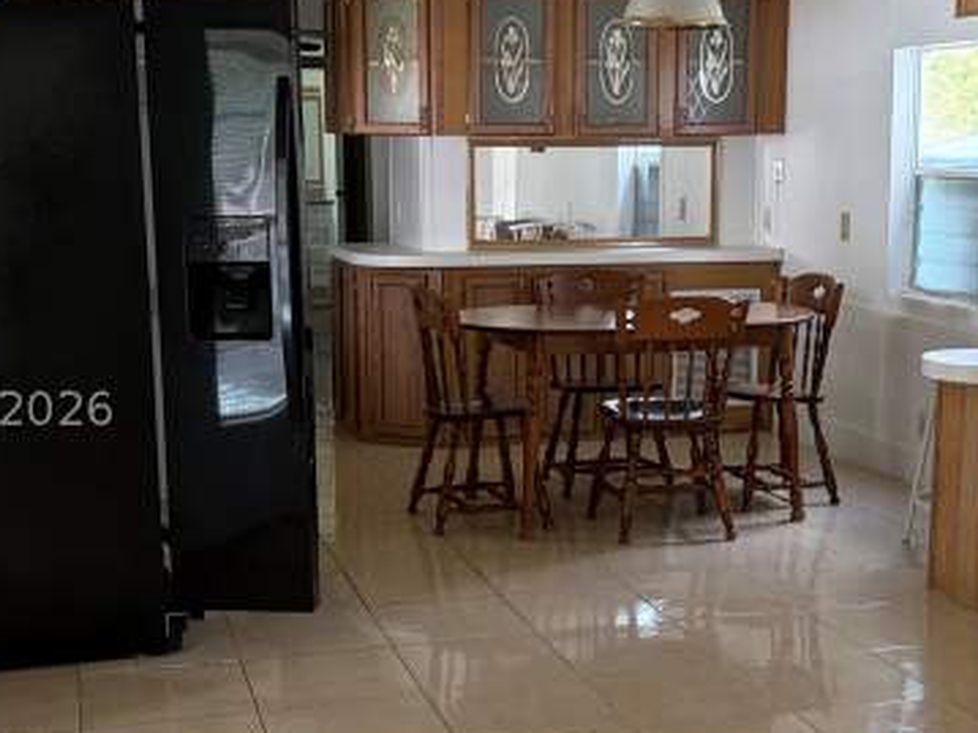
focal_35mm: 58
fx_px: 1638
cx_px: 531
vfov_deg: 25.2
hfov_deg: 33.2
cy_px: 409
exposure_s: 1/114
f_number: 1.6
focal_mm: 5.96
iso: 125
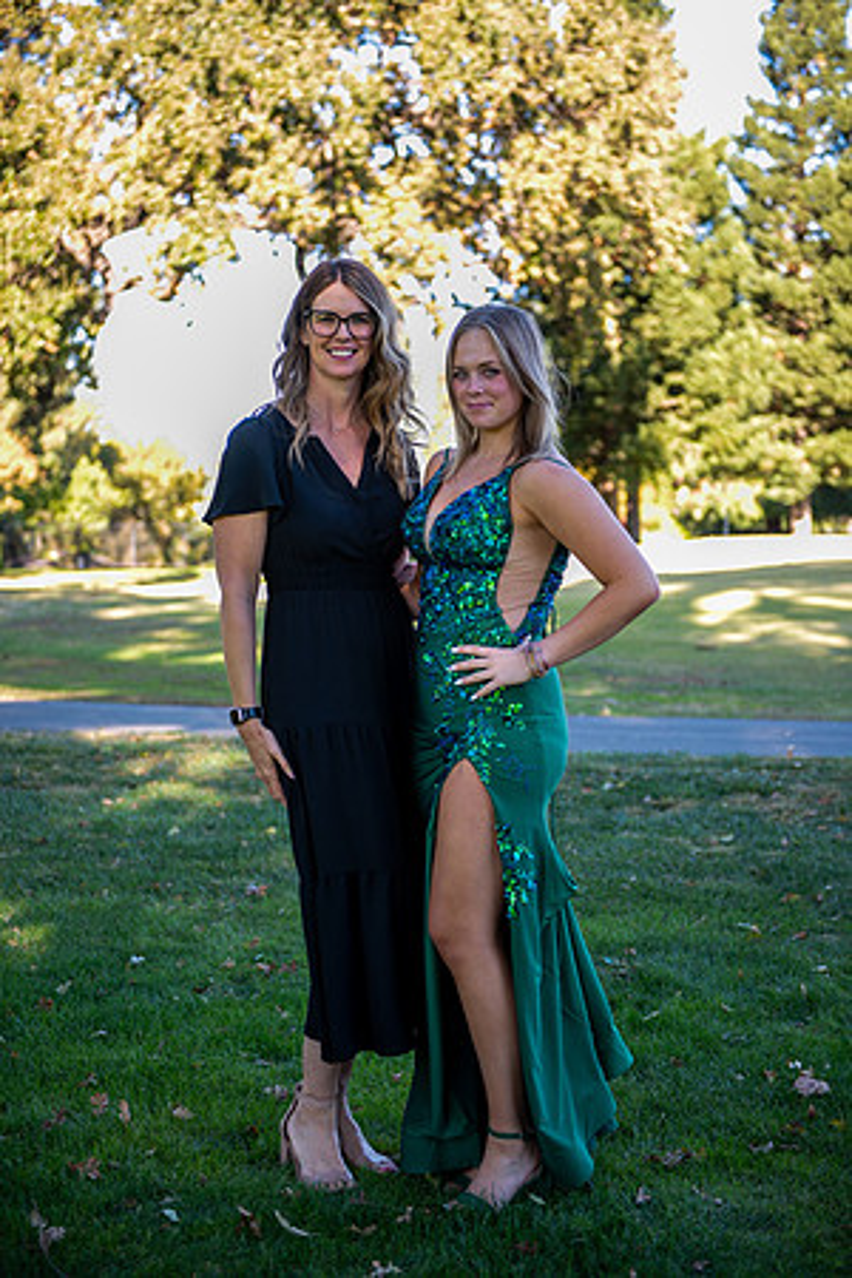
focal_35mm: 56
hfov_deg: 24.2
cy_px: 639
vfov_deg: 35.6
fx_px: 1988
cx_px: 426
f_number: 2.8
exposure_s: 1/320
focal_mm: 56
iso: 320
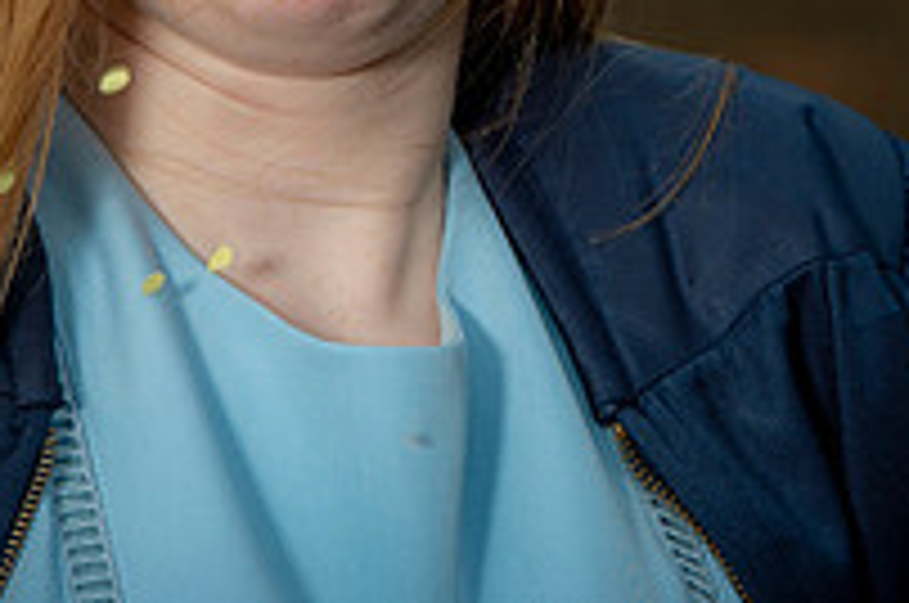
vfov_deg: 2.8
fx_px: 12328
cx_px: 554
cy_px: -261
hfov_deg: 4.2
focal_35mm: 489
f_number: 6.3
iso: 80
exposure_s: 1/250
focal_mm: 170
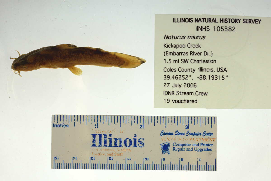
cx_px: 136
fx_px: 452
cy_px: 90
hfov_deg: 33.4
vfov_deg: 22.6
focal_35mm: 60
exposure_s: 1/200
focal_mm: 60
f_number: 10
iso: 100
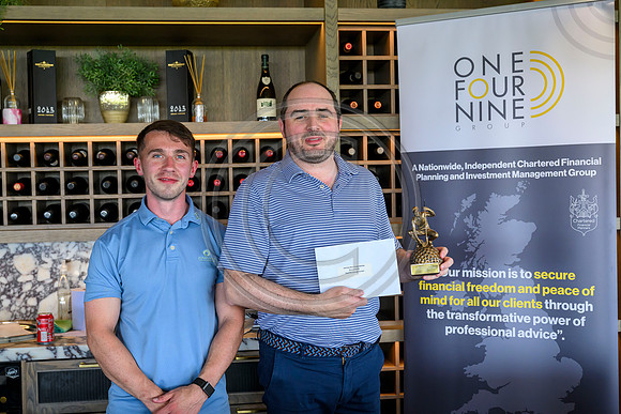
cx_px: 310
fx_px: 794
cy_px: 207
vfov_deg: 29.3
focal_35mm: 46
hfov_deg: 42.7
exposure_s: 1/320
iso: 2000
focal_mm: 46
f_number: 4.5
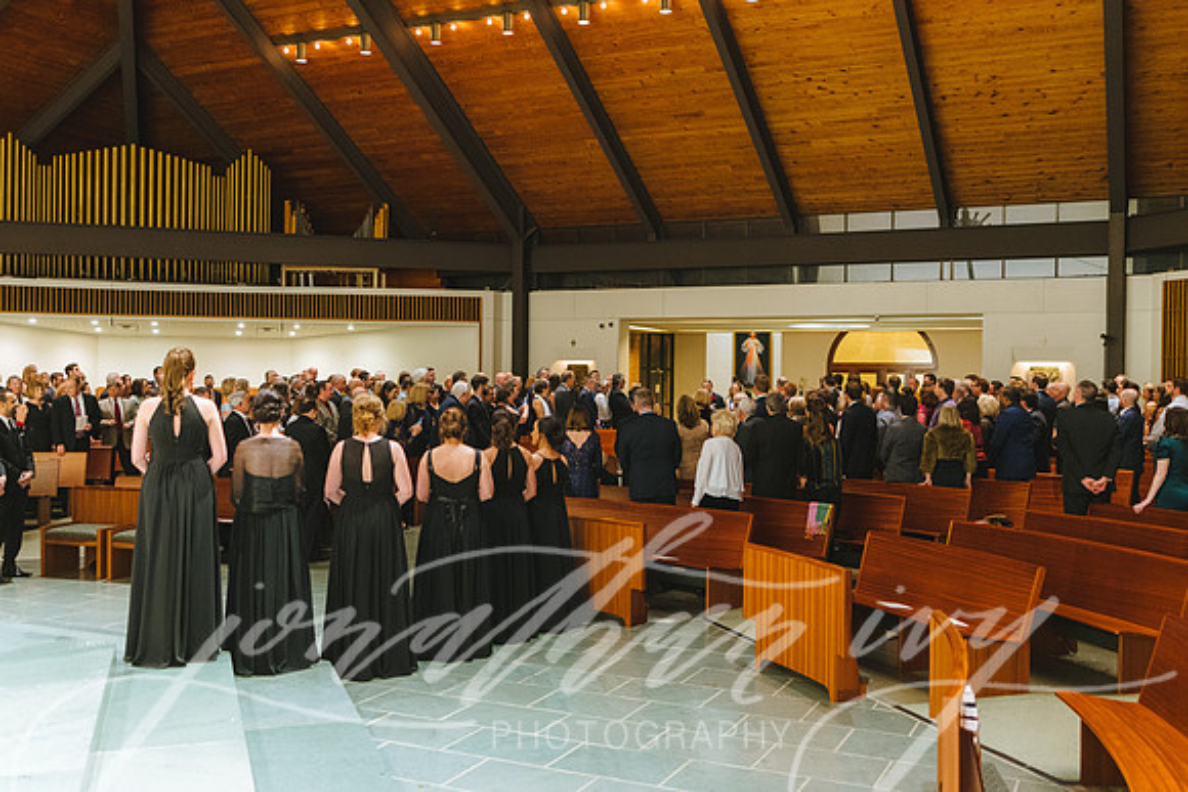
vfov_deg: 37.9
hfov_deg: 54.4
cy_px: 396
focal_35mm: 35
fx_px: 1155
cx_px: 594
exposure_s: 1/125
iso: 4000
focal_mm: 35
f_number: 2.2
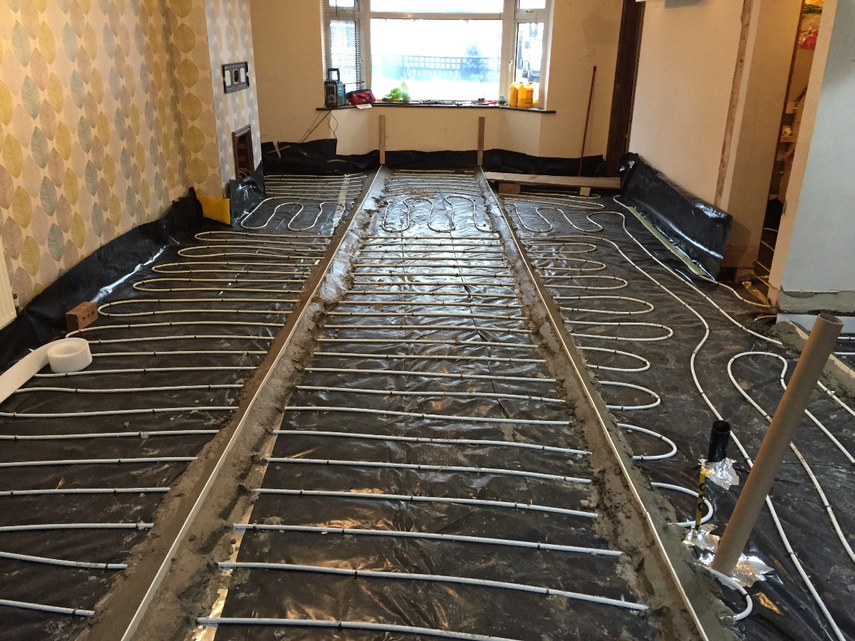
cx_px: 428
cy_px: 320
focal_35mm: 29
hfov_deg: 61.7
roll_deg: -0.5
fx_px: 716
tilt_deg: -20.1
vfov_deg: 48.2
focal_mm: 4.15
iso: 320
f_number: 2.2
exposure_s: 1/33
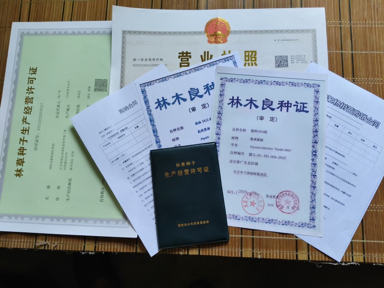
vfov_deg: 53.1
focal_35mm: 26
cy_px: 144
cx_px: 192
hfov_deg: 67.3
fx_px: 288
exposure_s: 1/33.3
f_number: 1.79
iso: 785
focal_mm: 4.84
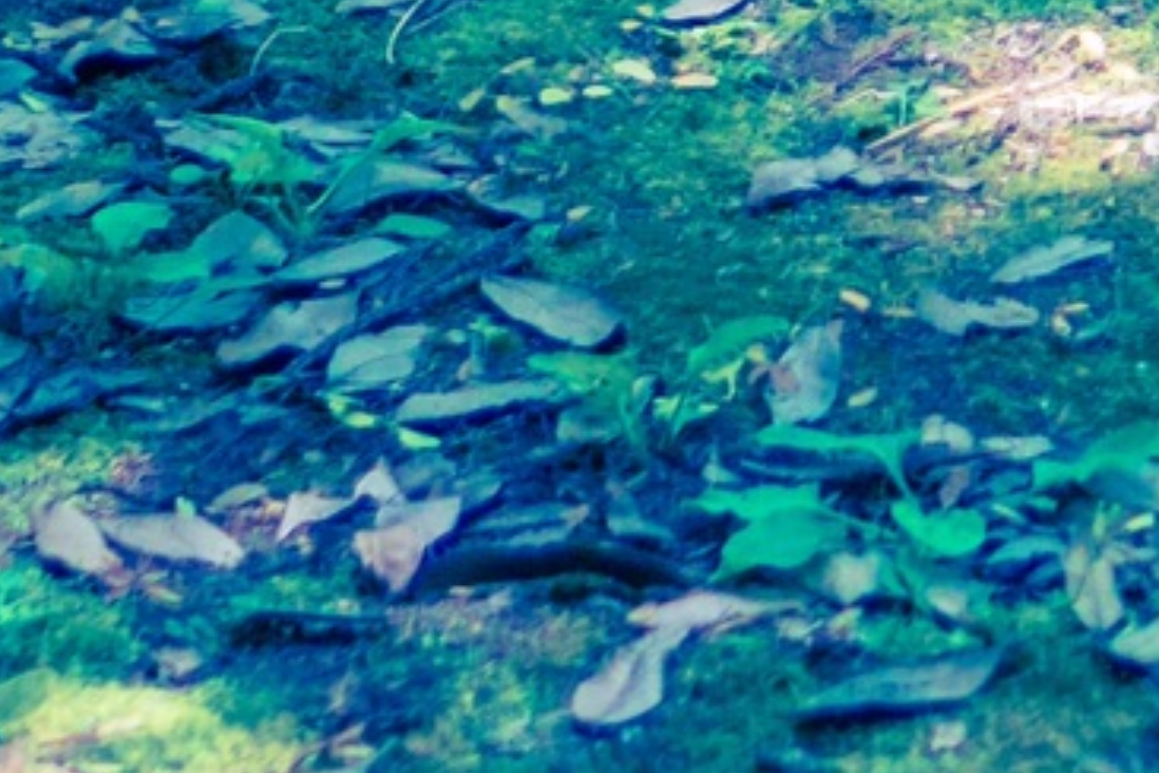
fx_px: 10628
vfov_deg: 4.1
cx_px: 3271
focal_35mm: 330
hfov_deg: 5.9
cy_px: -944
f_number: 1.8
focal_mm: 35
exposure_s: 1/500
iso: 100
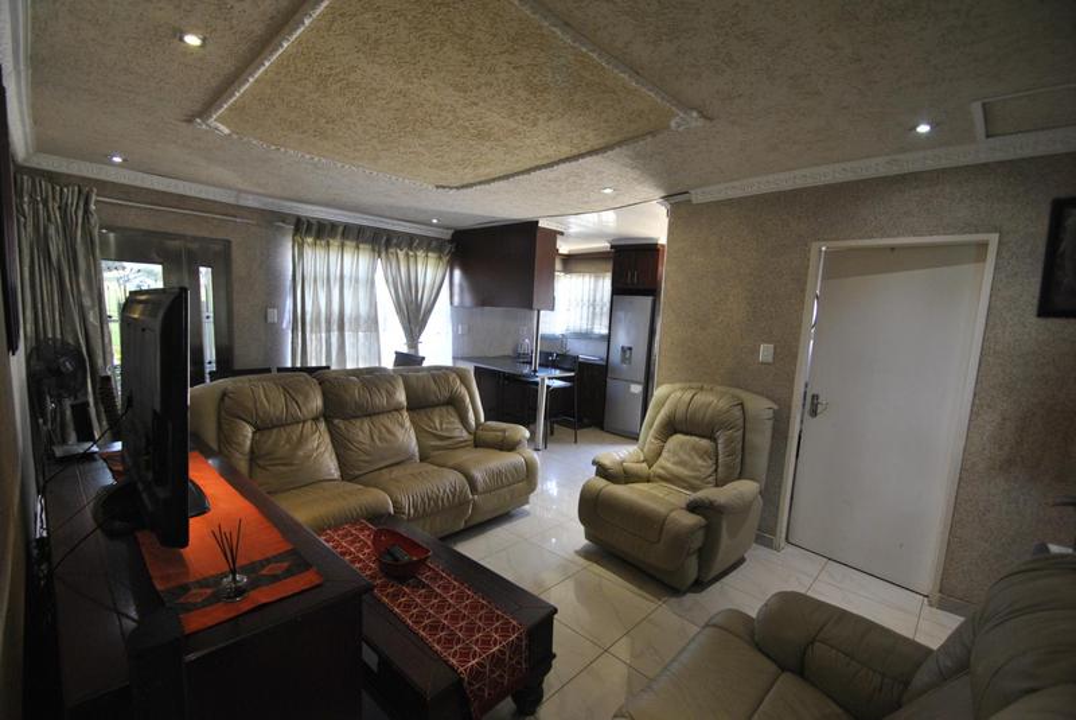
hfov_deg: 100.3
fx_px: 449
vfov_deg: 77.4
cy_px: 360
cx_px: 538
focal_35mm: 15
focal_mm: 10
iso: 400
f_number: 3.5
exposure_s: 1/50
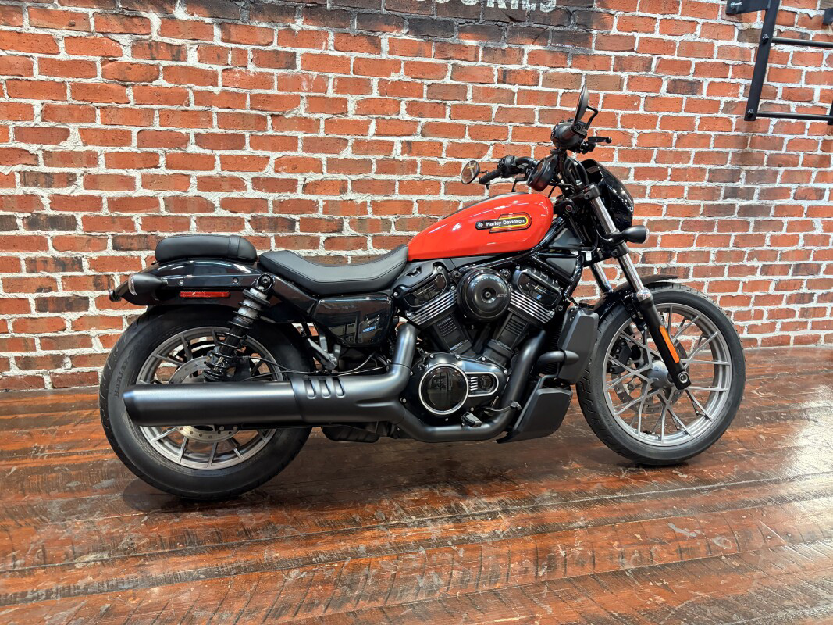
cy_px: 312
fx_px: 626
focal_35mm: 26
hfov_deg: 67.3
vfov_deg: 53.1
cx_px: 416
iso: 320
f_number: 1.6
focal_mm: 5.96
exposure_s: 1/60
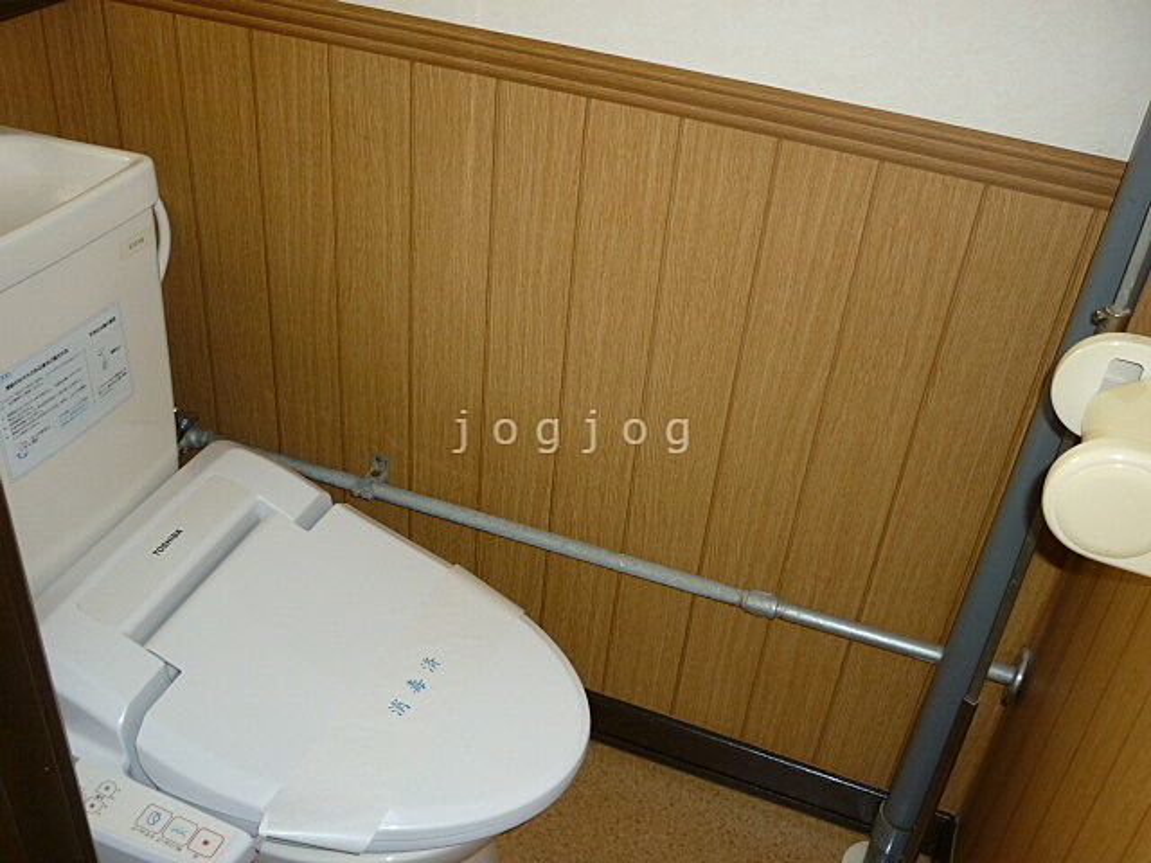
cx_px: 576
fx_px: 1131
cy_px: 432
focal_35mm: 34
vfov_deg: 41.8
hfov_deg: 54.0
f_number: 2.8
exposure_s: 1/30
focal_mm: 5.5
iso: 100
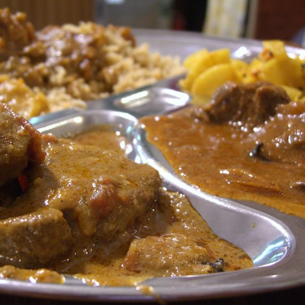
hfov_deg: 37.3
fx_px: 449
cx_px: 112
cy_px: 153
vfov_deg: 37.6
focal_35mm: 45
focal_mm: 7.9
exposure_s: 1/10
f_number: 2.8
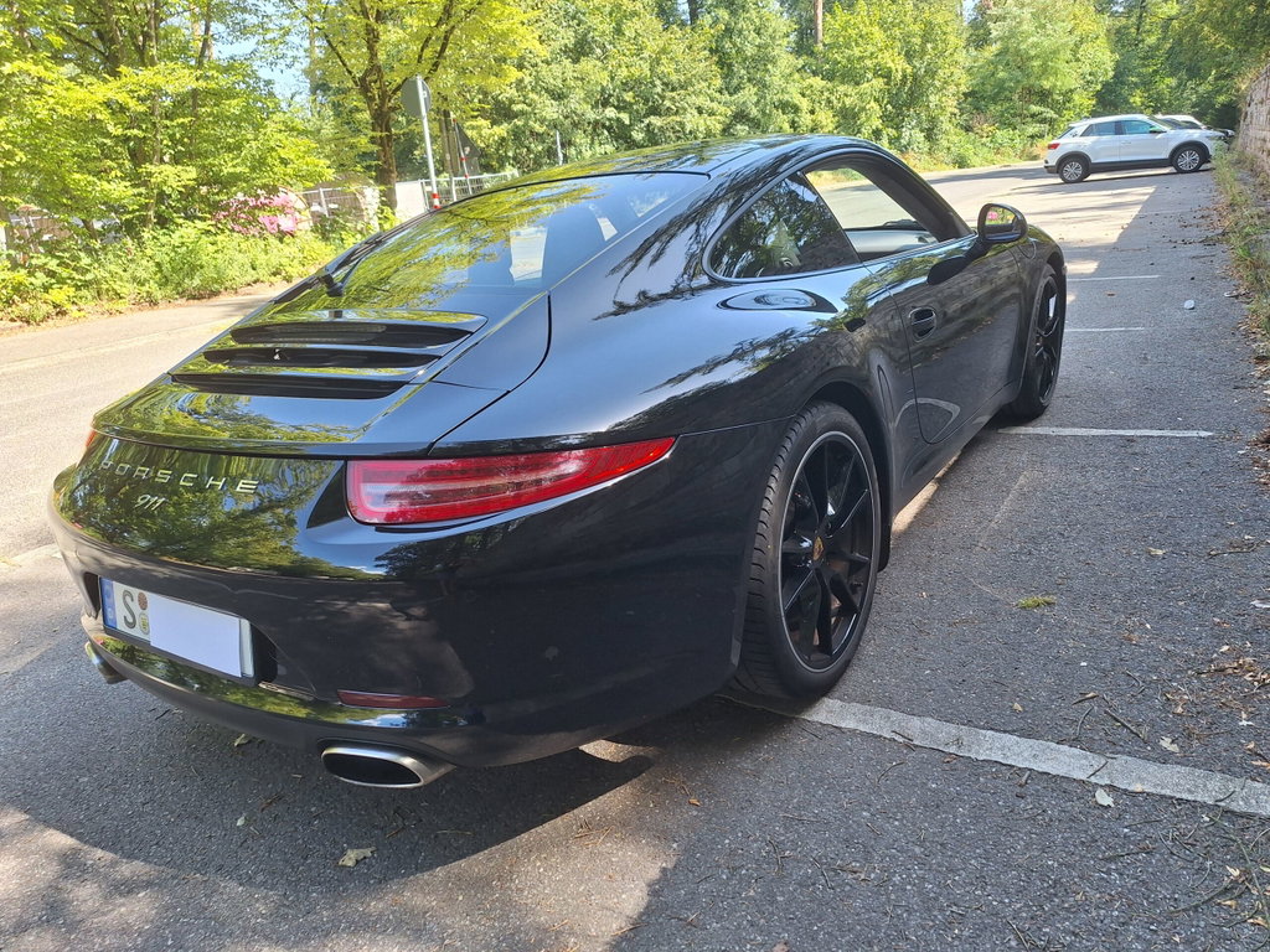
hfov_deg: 73.9
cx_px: 635
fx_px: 844
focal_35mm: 23
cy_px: 476
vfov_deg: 58.9
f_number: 1.8
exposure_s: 1/342
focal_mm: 5.54
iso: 40
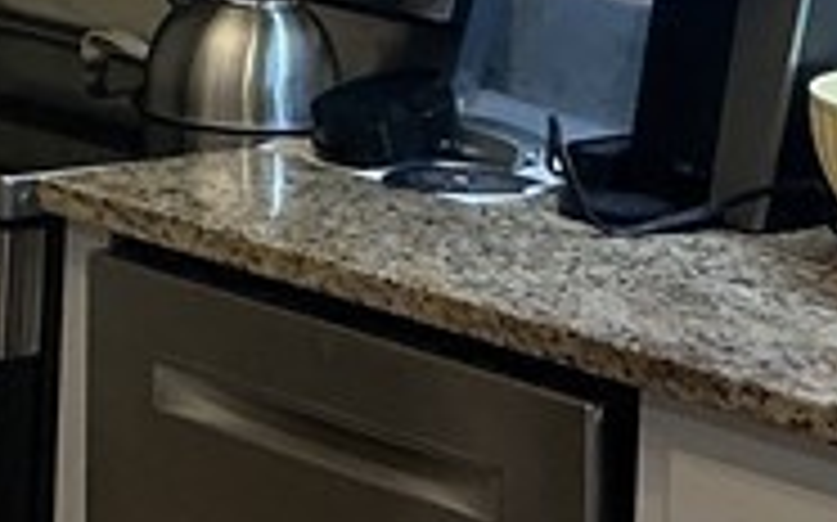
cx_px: -108
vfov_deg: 7.6
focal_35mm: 169
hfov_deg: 12.2
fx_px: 3853
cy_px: -261
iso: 50
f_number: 1.8
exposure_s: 1/60
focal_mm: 3
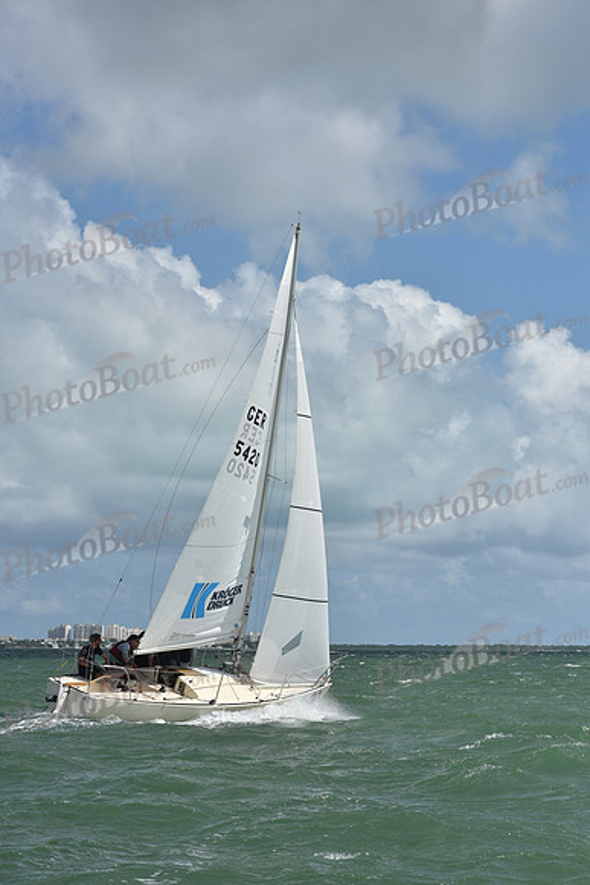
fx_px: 2211
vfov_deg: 22.6
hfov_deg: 15.2
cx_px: 295
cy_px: 442
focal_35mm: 90
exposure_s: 1/1600
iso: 250
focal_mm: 90
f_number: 9
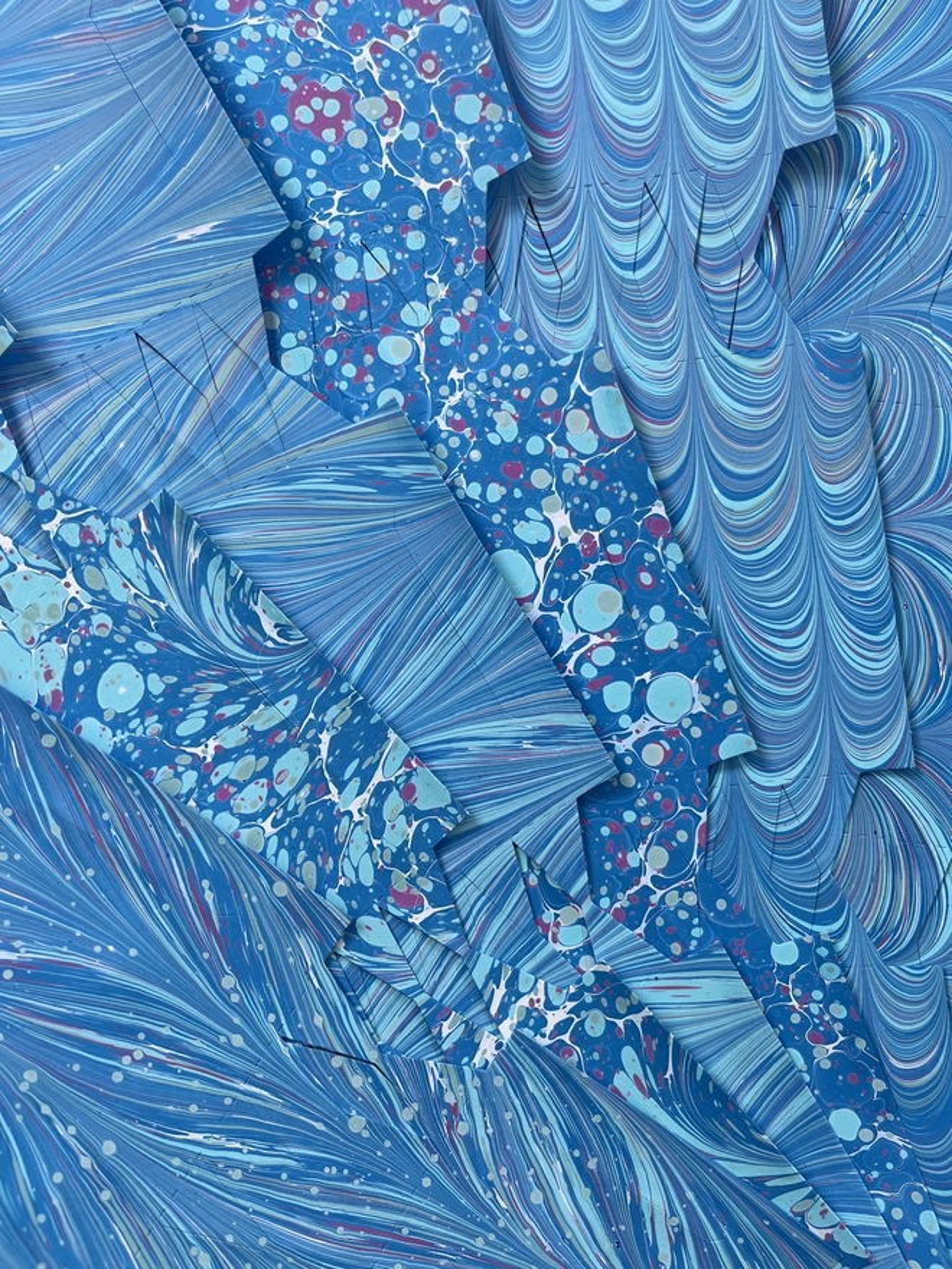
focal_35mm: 26
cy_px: 634
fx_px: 953
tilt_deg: -4.3
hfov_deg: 53.1
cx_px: 476
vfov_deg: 67.3
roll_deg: +13.5
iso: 80
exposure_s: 1/122
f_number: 1.6
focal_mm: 5.1
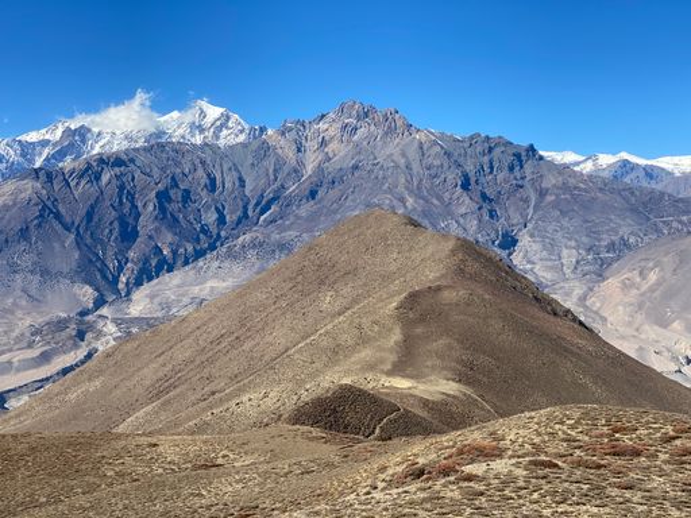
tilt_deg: -1.4
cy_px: 259
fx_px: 1038
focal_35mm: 52
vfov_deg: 28.0
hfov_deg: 36.8
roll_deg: -0.6
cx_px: 346
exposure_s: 1/1597
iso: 20
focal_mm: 6
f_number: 2
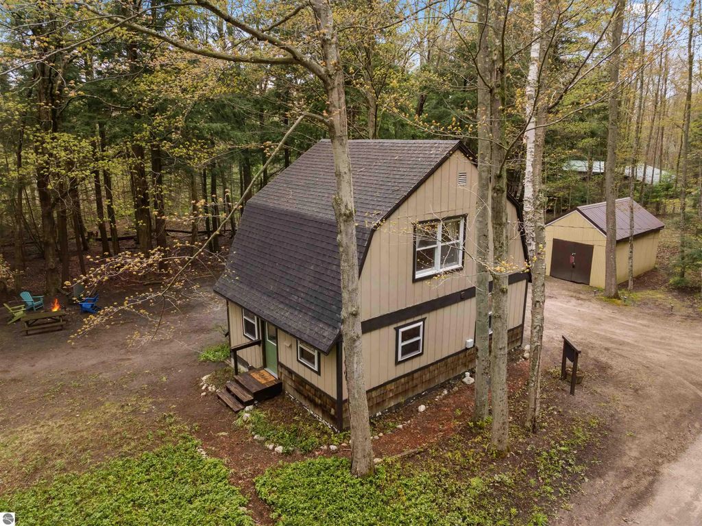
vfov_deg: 56.8
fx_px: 486
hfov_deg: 71.6
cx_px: 351
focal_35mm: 24
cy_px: 263
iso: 100
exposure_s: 1/80
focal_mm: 12.3
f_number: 2.8
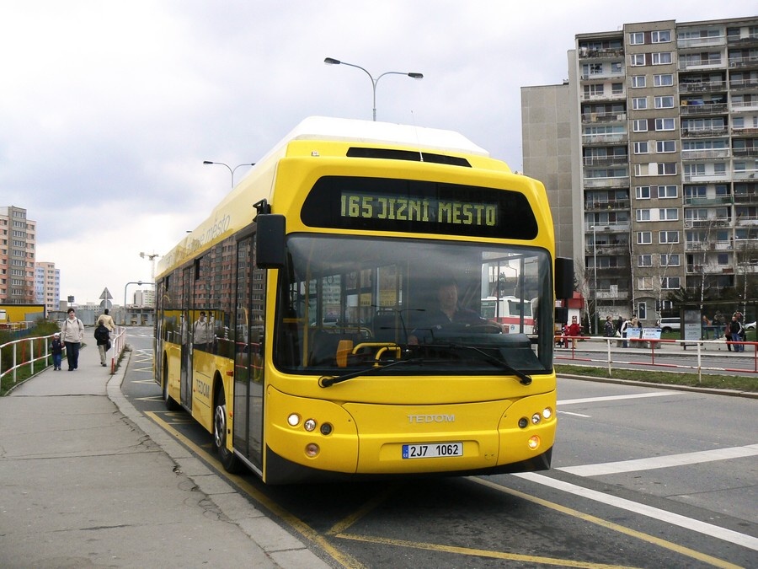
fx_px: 788
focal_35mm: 36
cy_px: 284
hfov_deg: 51.4
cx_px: 379
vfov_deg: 39.7
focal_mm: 6
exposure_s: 1/640
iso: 100
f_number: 3.6
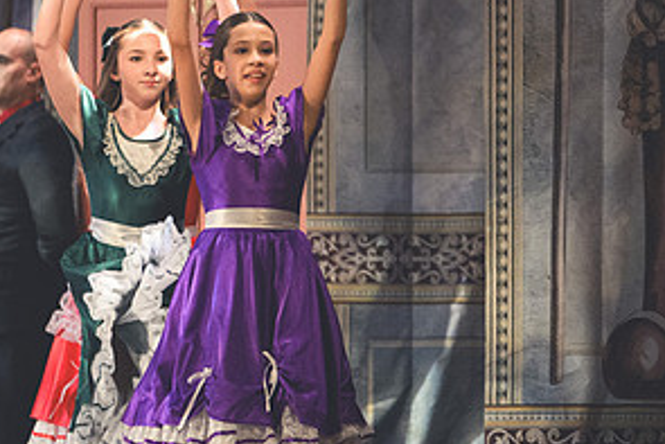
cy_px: 20
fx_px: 10885
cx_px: 239
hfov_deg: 3.5
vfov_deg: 2.3
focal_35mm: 589
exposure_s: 1/400
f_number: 2.8
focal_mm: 200
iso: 5000
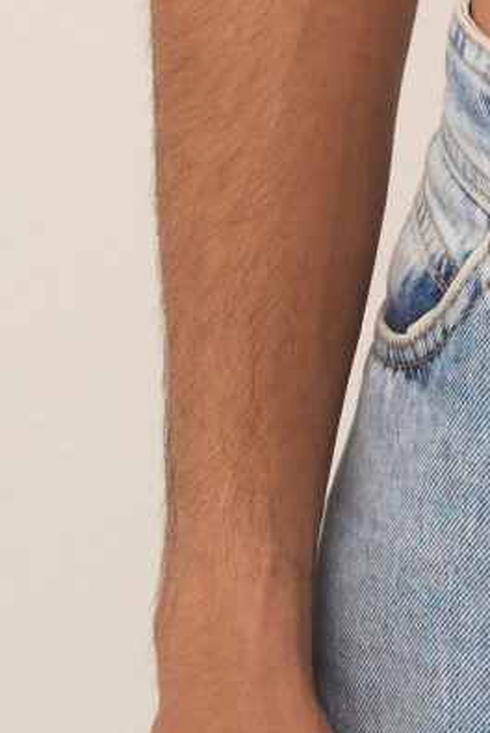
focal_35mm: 259
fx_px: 5278
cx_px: 1079
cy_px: -789
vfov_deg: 7.6
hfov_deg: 5.2
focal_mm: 40
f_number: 7.1
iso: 400
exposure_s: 1/200
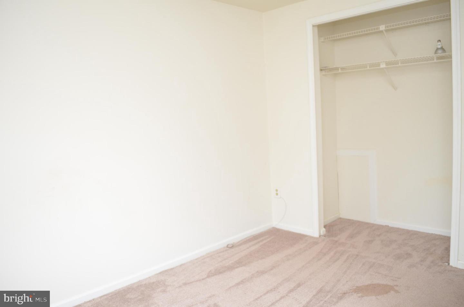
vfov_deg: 47.7
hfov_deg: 67.5
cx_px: 232
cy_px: 154
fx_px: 347
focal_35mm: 27
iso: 1000
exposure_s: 1/60
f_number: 4
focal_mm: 18
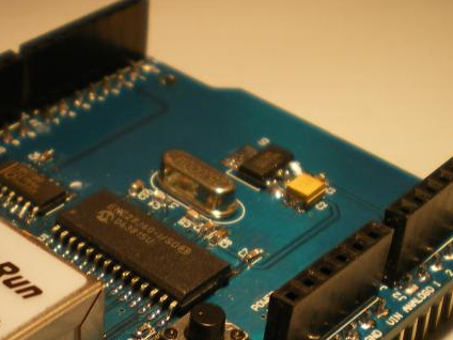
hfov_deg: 28.0
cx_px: 90
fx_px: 890
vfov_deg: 21.2
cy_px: 300
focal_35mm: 68
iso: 50
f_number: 3.1
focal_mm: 6.3
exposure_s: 1/50
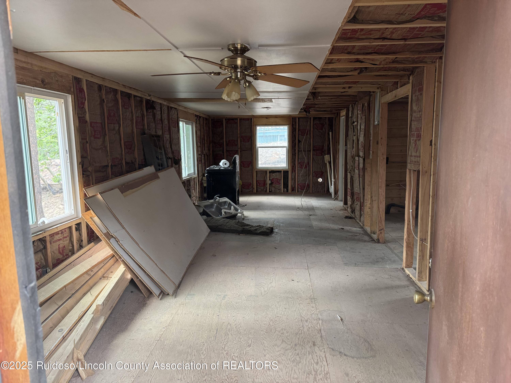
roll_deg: +0.2
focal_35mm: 24
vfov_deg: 56.8
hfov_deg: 71.6
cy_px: 192
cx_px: 256
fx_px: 354
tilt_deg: -7.3
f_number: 1.78
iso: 400
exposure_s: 1/60
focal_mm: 6.76
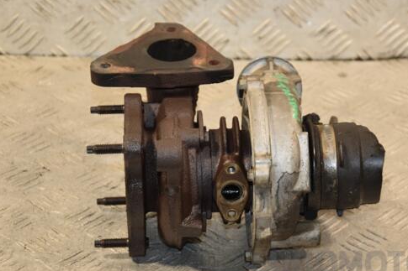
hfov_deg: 17.8
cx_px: 236
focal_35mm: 115
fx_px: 1303
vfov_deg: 11.9
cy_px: 152
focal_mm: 62
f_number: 5.3
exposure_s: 1/125
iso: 800
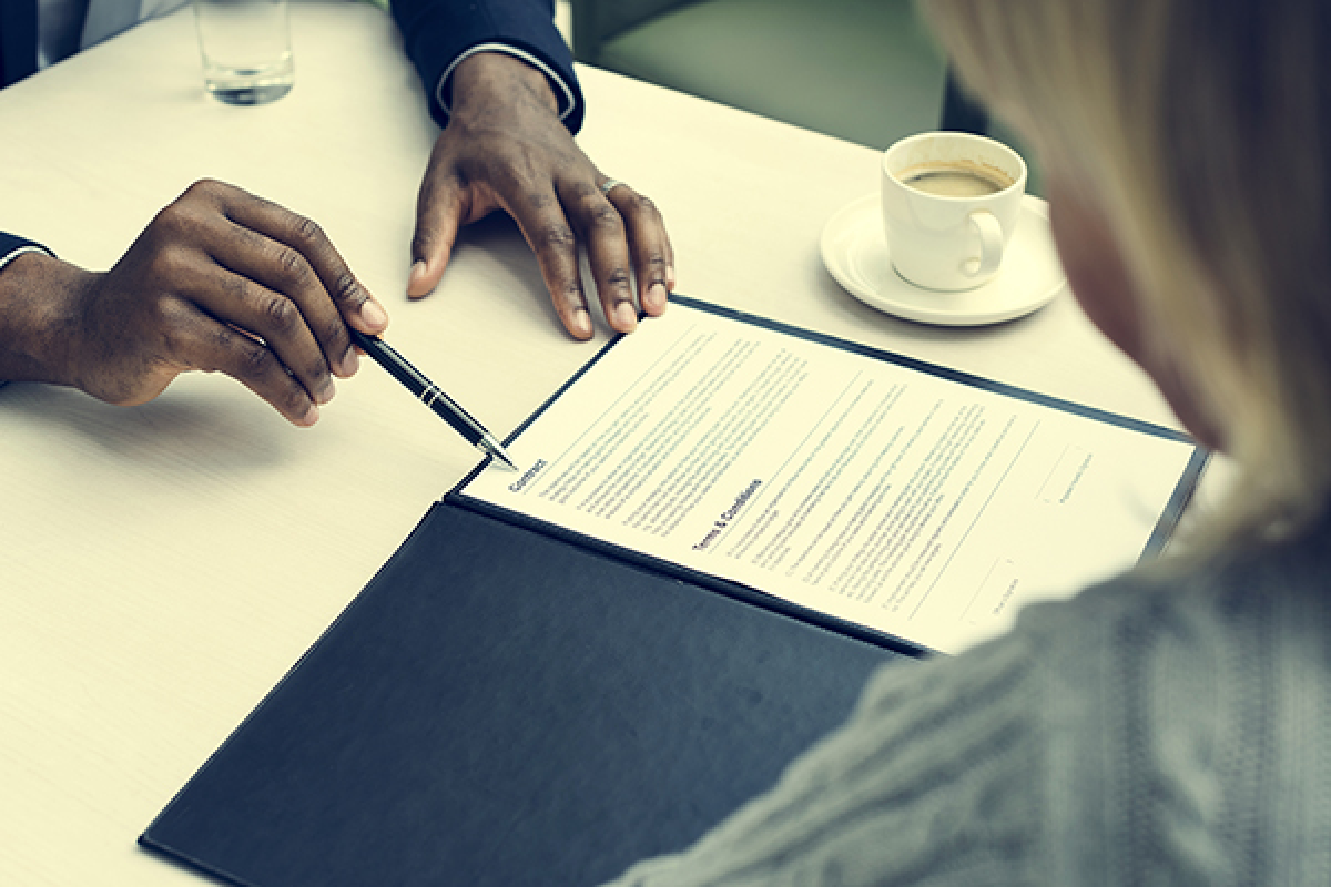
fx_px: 1848
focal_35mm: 50
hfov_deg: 39.6
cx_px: 666
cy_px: 444
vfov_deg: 27.0
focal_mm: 50
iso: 160
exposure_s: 1/100
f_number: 5
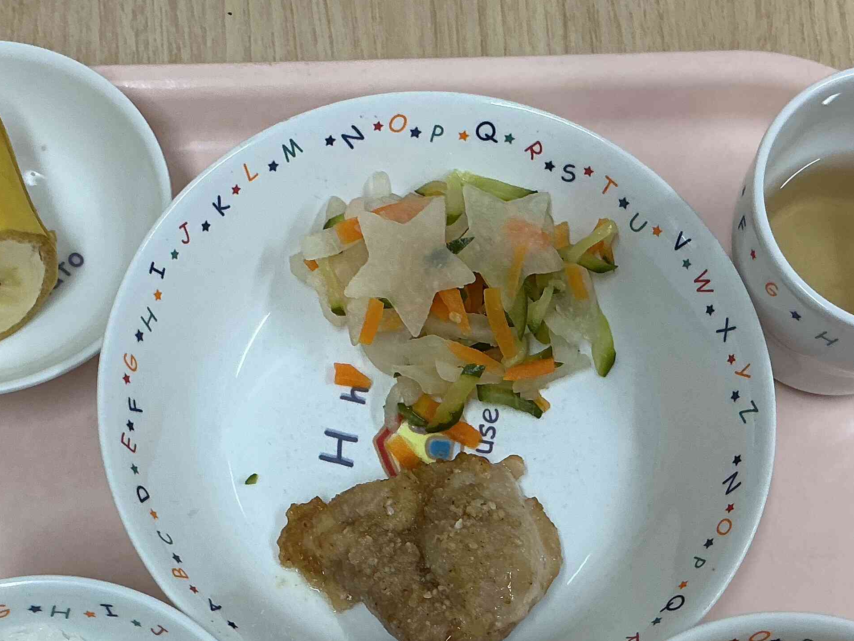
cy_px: 564
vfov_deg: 23.5
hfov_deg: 31.7
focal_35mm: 61
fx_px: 1505
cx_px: 390
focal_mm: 3
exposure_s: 1/120
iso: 40
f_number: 1.8
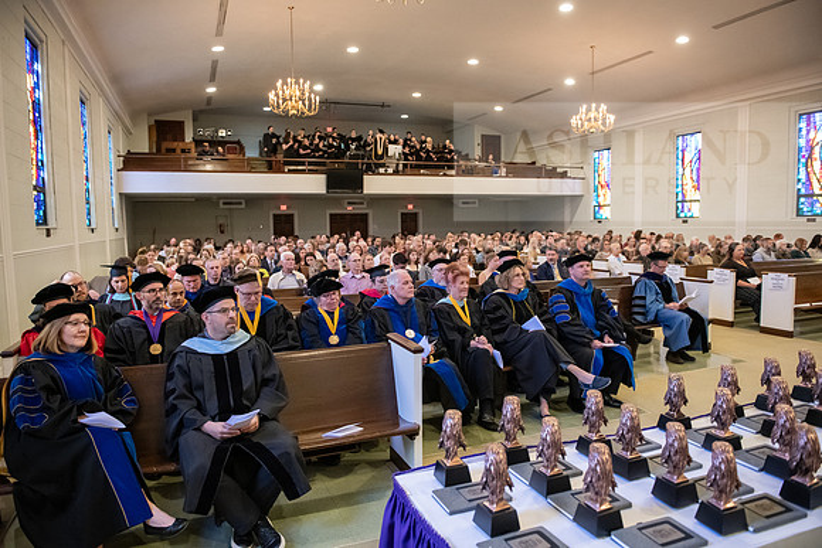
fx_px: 548
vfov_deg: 53.2
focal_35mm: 24
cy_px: 274
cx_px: 411
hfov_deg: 73.7
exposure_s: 1/160
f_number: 3.2
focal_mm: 24
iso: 6400
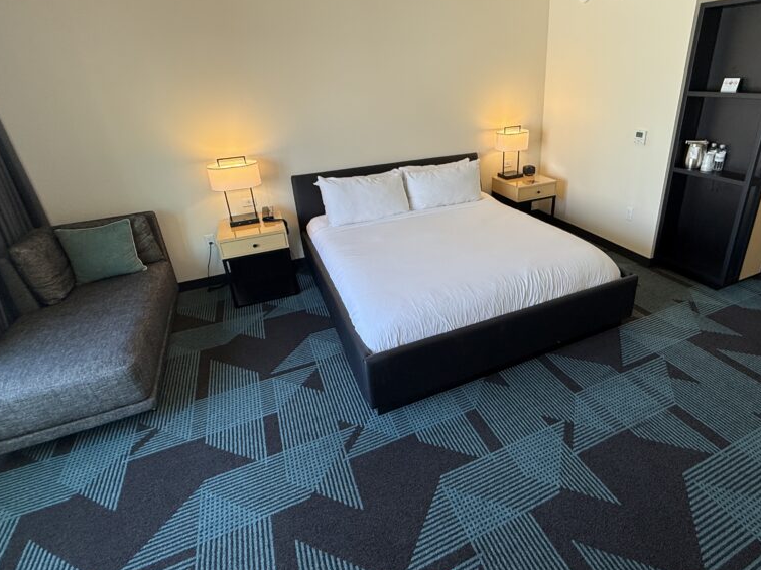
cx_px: 440
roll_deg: +1.0
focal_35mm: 19
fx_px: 418
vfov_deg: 68.3
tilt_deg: -23.7
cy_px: 243
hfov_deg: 84.0
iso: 100
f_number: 2.2
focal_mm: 2.22
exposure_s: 1/99
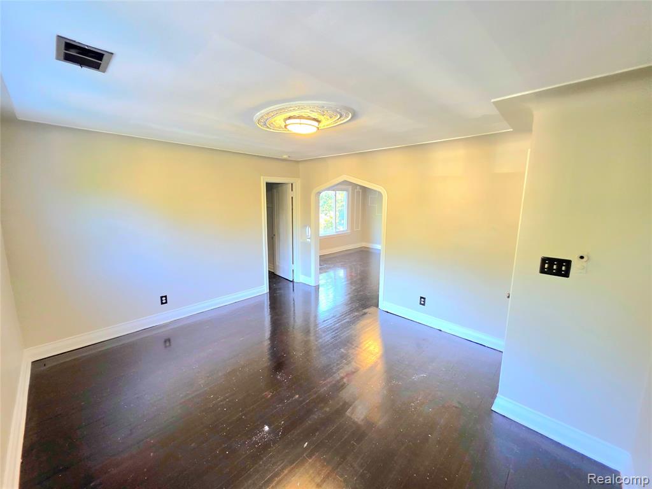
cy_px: 244
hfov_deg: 106.2
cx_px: 326
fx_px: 245
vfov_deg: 89.9
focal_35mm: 13
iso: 200
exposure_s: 1/60.2
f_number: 1.9
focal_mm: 2.2
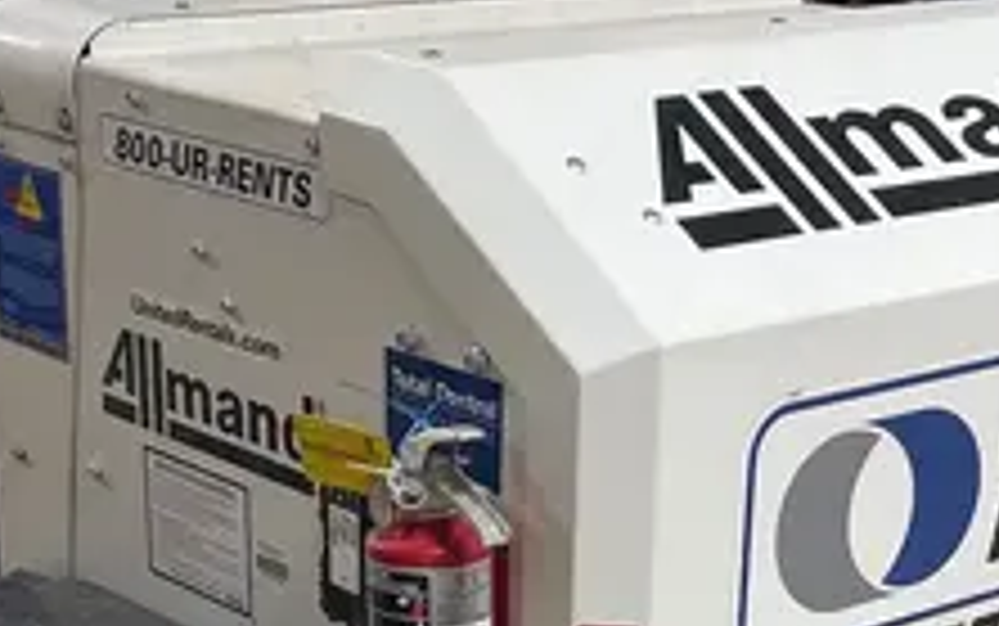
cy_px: 840
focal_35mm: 91
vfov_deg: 13.8
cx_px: 522
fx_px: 2479
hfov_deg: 22.8
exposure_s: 1/60
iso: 125
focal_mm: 4.2
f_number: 1.6
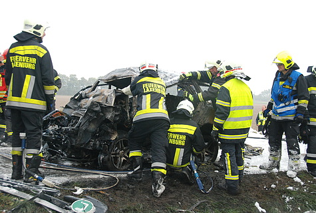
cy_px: 106
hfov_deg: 38.8
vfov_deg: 26.6
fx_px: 449
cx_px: 158
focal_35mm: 51
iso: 800
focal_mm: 34
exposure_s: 1/200
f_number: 7.1
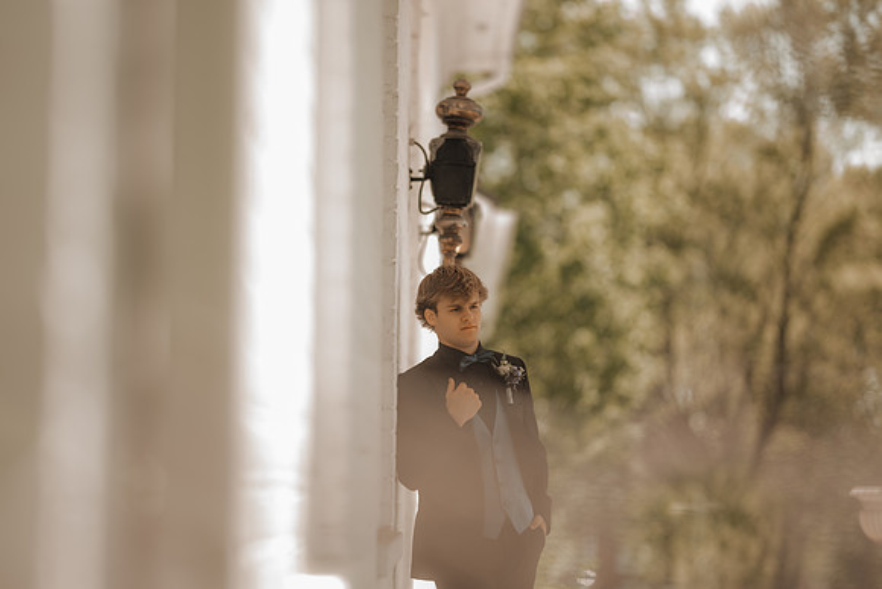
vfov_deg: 13.0
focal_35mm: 105
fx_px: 2573
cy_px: 294
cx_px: 441
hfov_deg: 19.5
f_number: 1.4
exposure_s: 1/400
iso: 32
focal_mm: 105
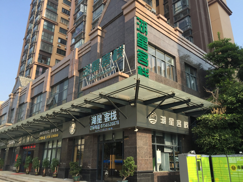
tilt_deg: +19.7
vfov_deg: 48.2
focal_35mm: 29
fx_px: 204
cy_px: 91
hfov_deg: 61.7
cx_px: 122
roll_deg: -3.2
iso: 32
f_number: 2.2
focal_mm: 4.15
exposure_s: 1/898
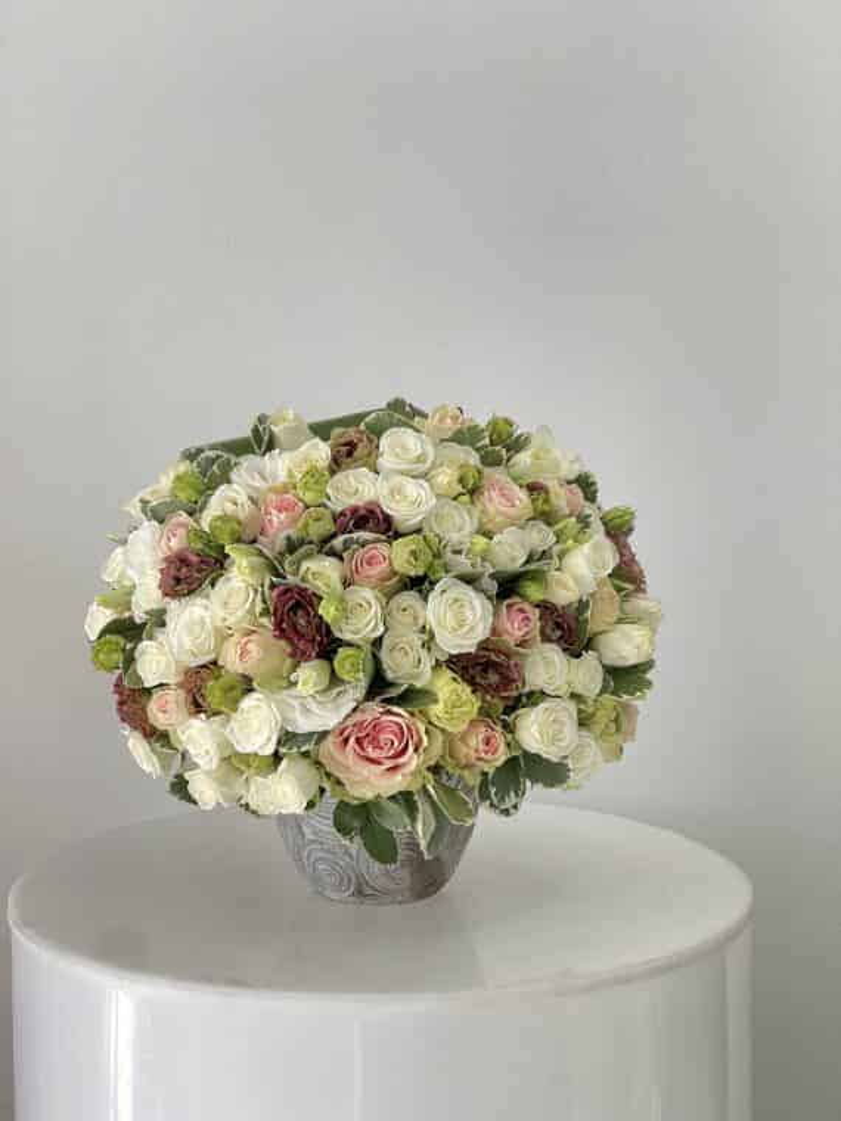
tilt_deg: -6.8
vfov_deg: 30.3
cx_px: 420
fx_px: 2073
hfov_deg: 22.9
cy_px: 560
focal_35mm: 64
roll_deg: +0.1
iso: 100
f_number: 2.2
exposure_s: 1/120
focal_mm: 7.5
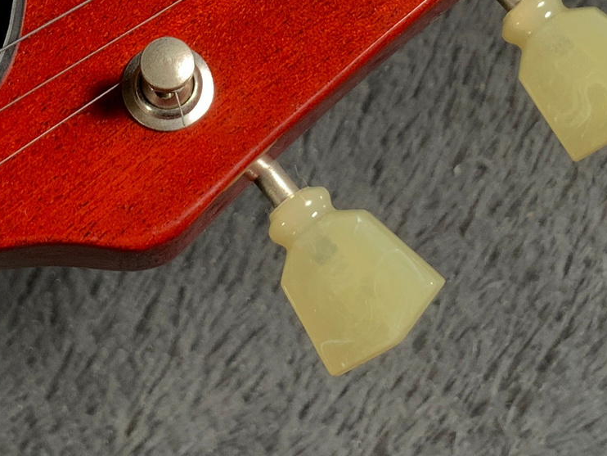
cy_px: -120
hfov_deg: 19.6
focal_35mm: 100
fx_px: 1754
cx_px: 211
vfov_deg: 14.3
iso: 40
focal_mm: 3
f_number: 1.8
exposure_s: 1/104
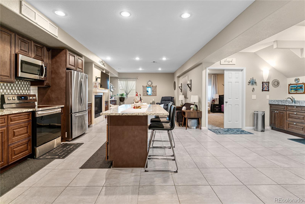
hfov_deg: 90.0
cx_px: 152
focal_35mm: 18
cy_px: 102
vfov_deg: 67.4
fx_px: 153
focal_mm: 18
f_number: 7.1
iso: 100
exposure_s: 2
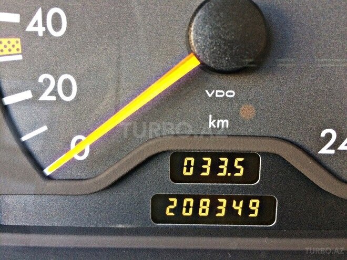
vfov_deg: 48.2
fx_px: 291
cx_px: 174
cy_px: 130
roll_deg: -2.5
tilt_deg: -27.8
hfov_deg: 61.7
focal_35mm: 29
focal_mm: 4.15
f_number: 2.2
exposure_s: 1/33
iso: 200
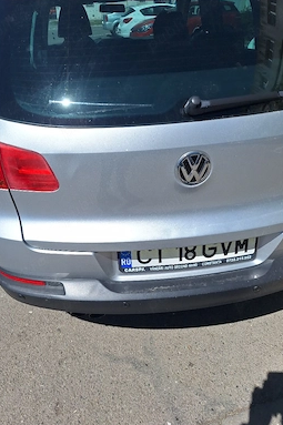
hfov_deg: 51.0
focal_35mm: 25
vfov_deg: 71.5
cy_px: 210
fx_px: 295
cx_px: 119
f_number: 1.8
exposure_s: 1/10000
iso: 25
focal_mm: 5.54
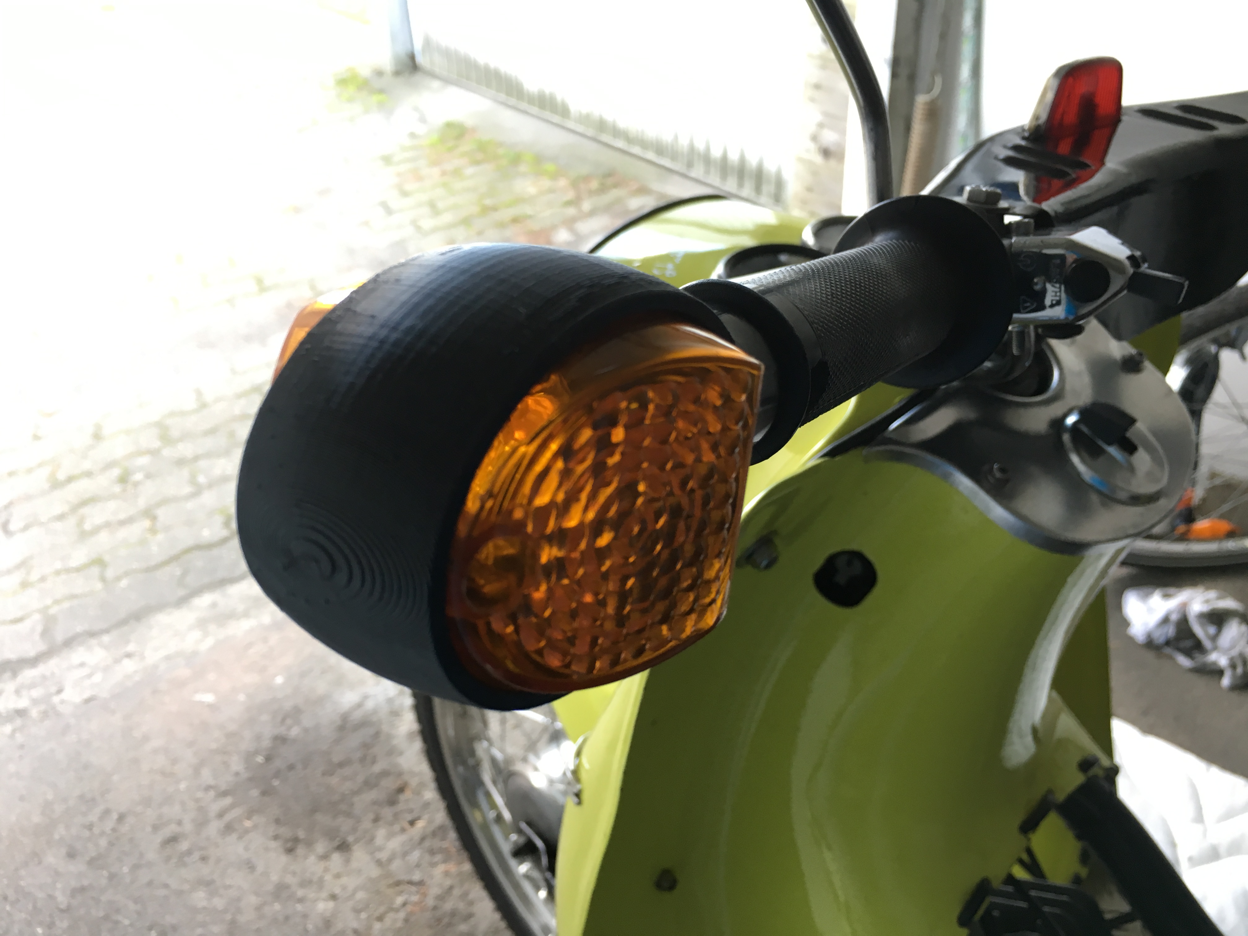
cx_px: 624
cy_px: 468
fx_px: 1046
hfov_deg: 61.7
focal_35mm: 29
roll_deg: +1.8
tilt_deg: -32.4
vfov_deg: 48.2
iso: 40
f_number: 2.2
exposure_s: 1/33
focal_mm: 4.15
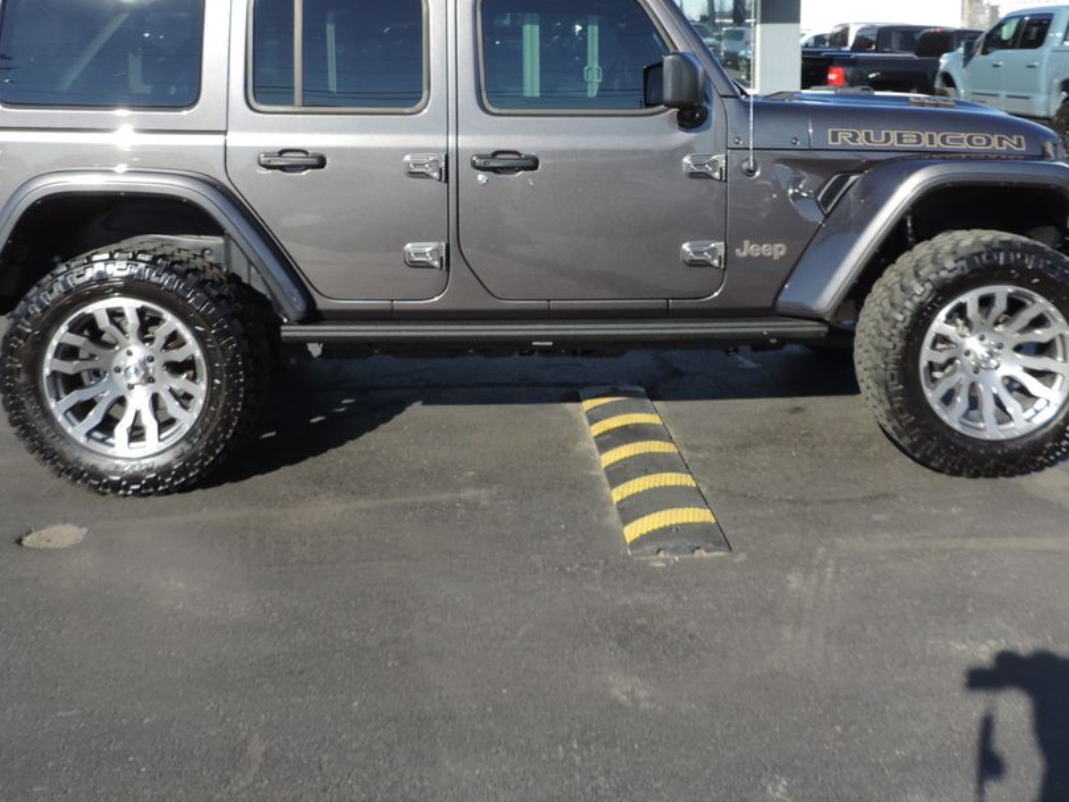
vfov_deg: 36.9
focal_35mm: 38
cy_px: 214
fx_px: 1174
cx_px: 569
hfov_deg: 48.9
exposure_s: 1/800
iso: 80
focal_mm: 4.3
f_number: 3
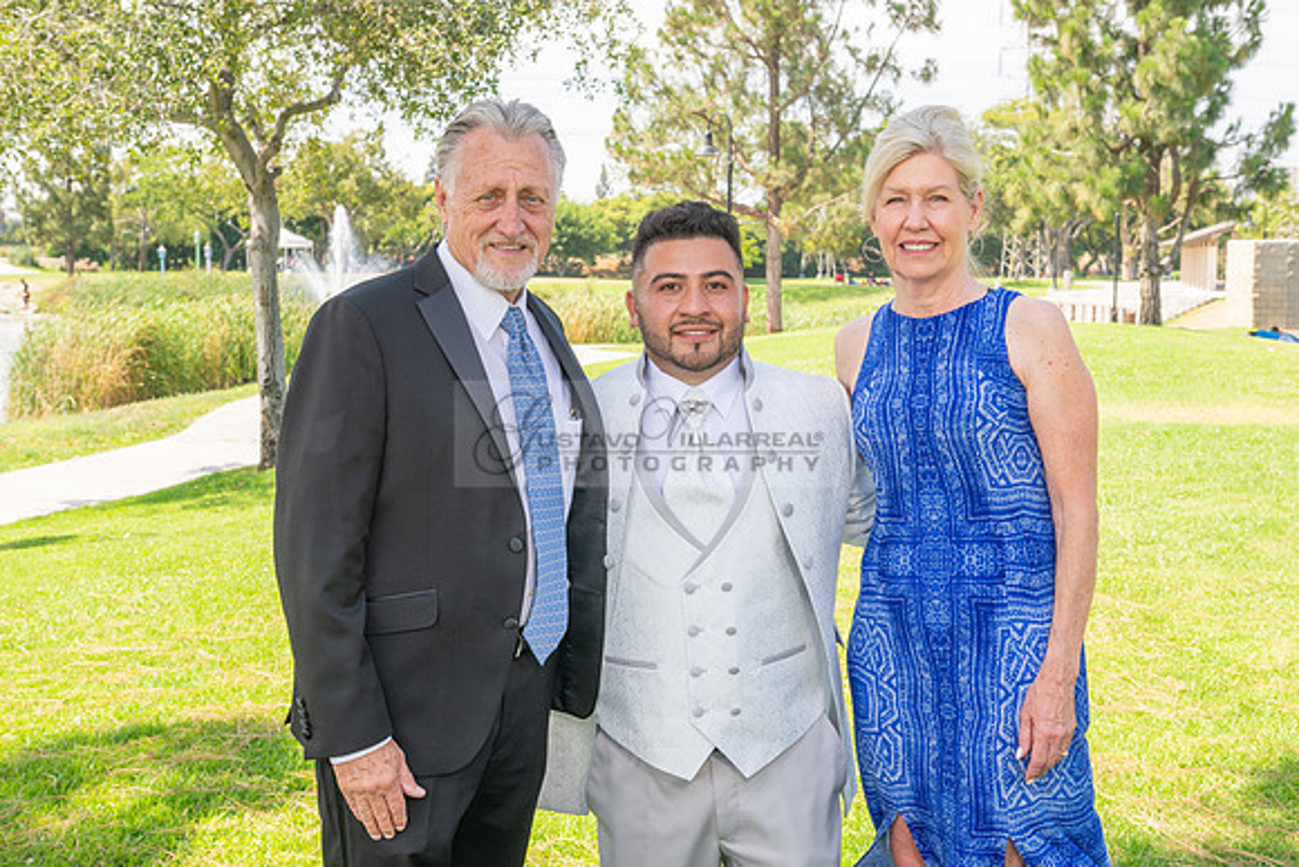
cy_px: 434
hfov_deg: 41.1
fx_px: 1732
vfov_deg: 28.1
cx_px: 650
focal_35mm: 48
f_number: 8
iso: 200
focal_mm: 48
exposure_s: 1/200
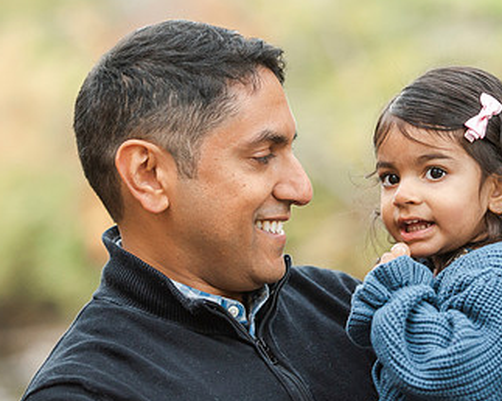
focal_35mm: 177
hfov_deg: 10.9
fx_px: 2628
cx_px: 329
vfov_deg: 8.7
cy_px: 124
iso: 2000
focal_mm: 105
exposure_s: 1/60
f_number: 2.8
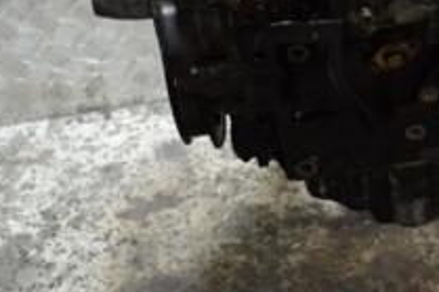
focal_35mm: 112
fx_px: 1365
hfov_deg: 17.9
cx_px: 414
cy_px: -90
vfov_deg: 11.9
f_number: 4.2
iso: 2000
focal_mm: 26
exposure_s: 1/30
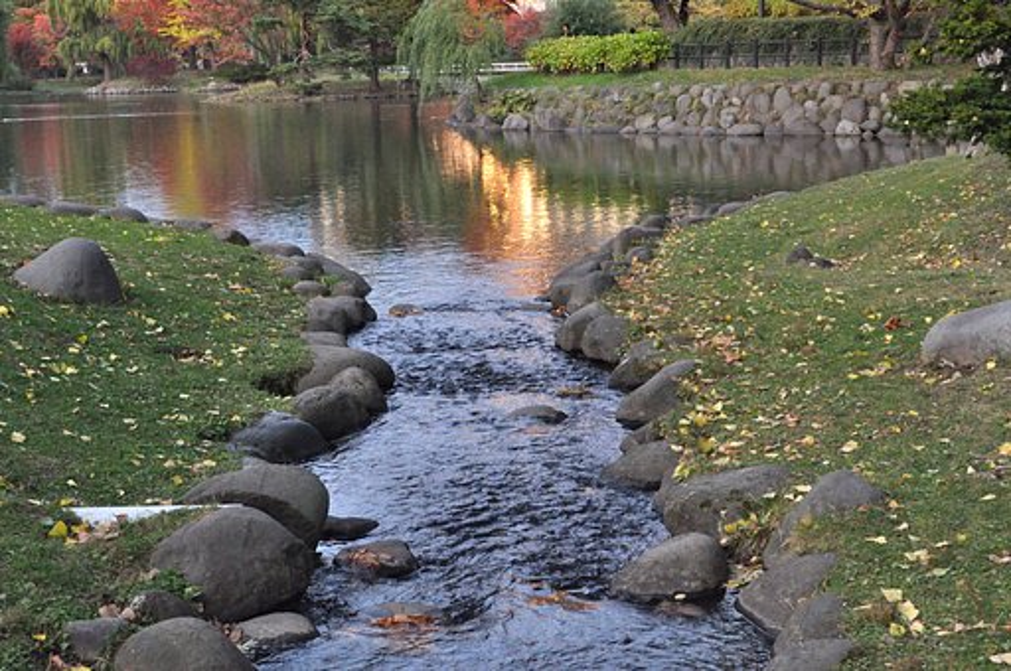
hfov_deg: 35.1
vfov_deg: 23.7
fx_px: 1599
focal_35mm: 57
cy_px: 336
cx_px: 506
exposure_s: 1/320
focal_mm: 38
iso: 3200
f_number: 9
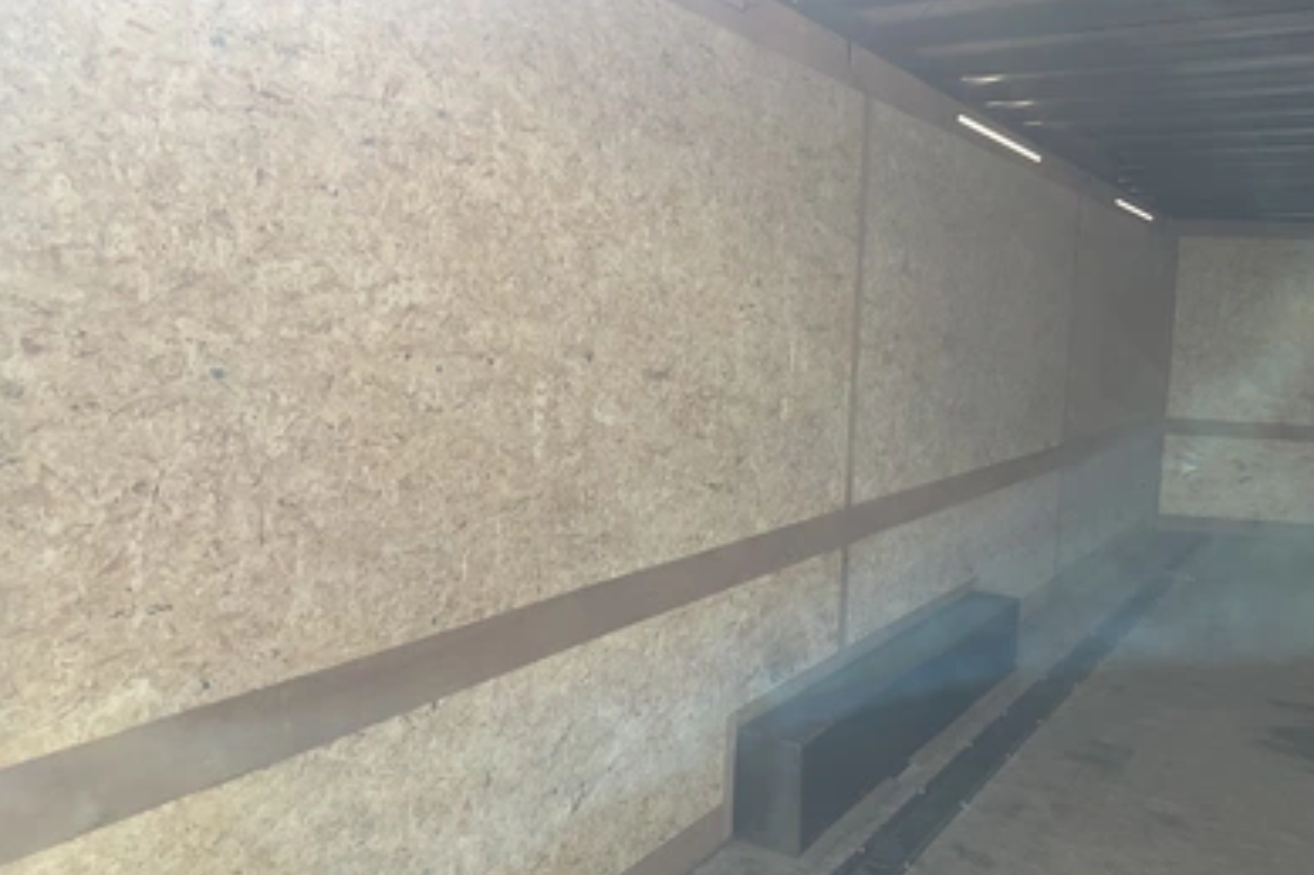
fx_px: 1131
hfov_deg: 60.3
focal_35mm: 31
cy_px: 419
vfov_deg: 42.3
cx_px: 672
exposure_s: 1/435
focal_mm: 3
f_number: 1.8
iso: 25
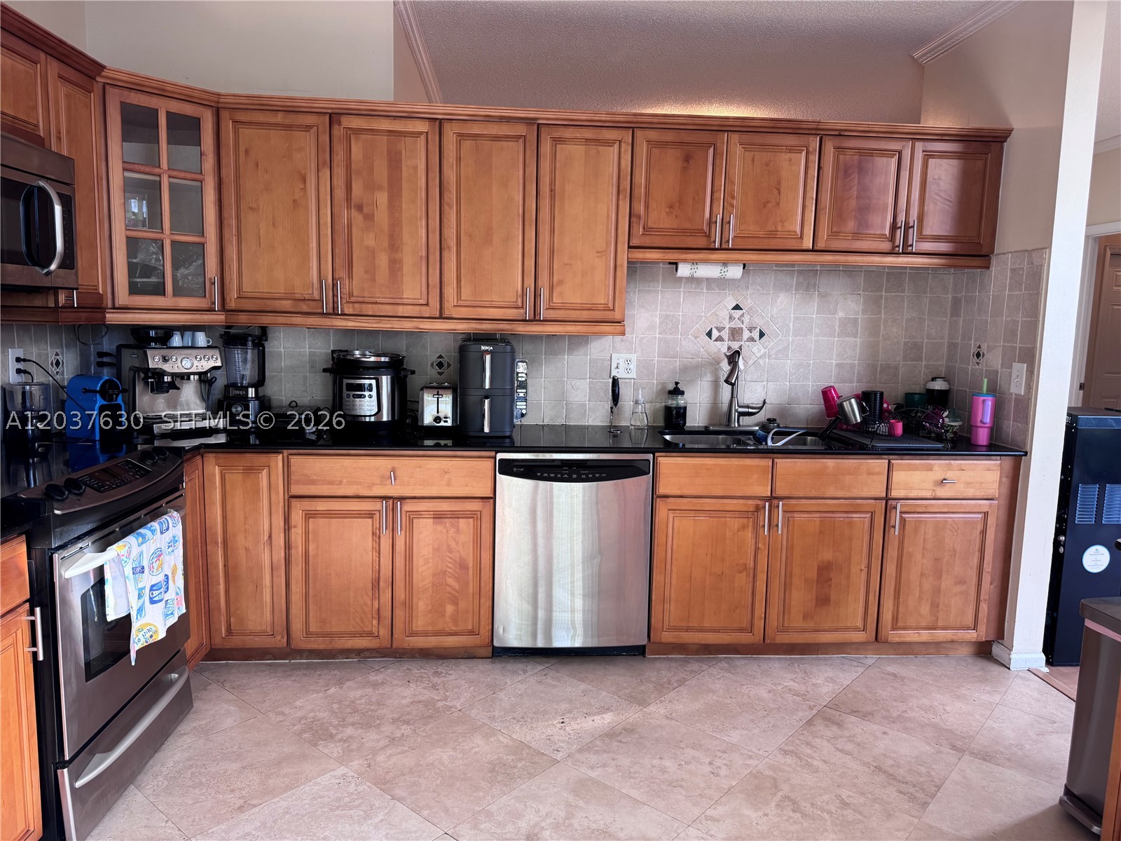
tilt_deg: -8.0
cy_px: 420
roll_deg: -1.4
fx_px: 777
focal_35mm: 24
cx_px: 560
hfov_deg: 71.6
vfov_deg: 56.8
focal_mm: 6.76
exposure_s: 1/121
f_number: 1.78
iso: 125
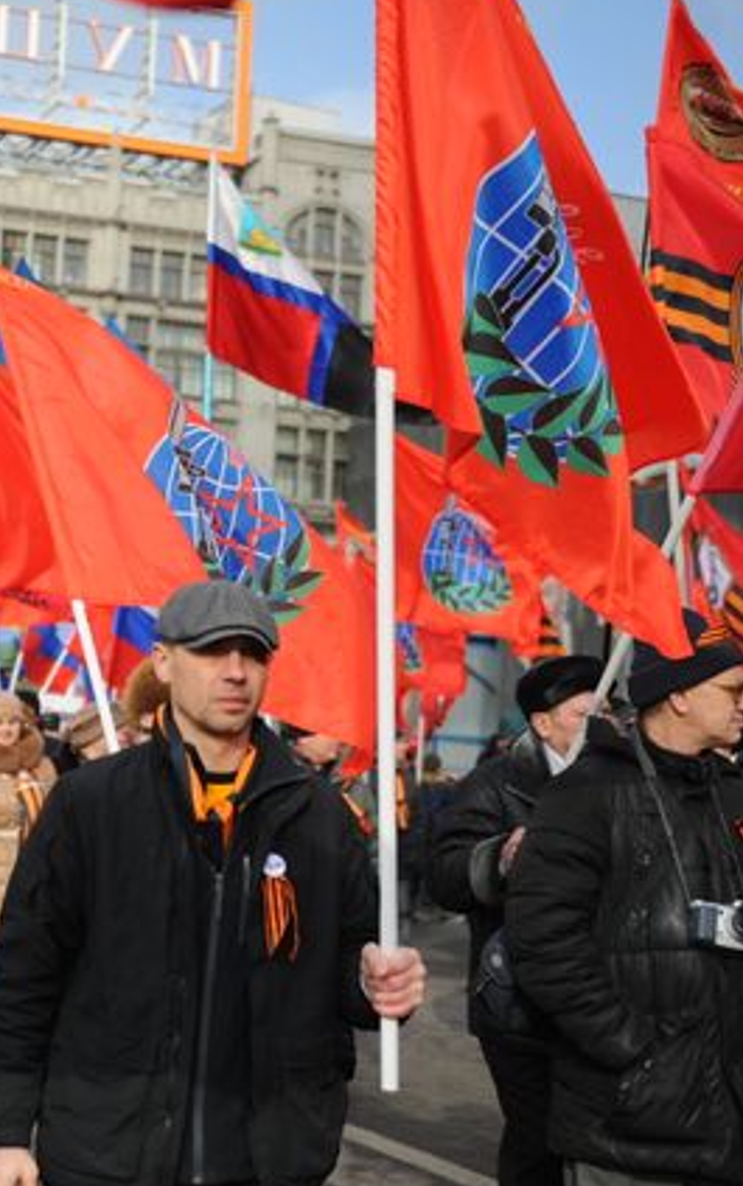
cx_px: 22
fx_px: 2070
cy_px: 569
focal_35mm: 64
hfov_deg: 19.8
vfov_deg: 32.0
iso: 640
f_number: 2.8
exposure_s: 1/8000
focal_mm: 38
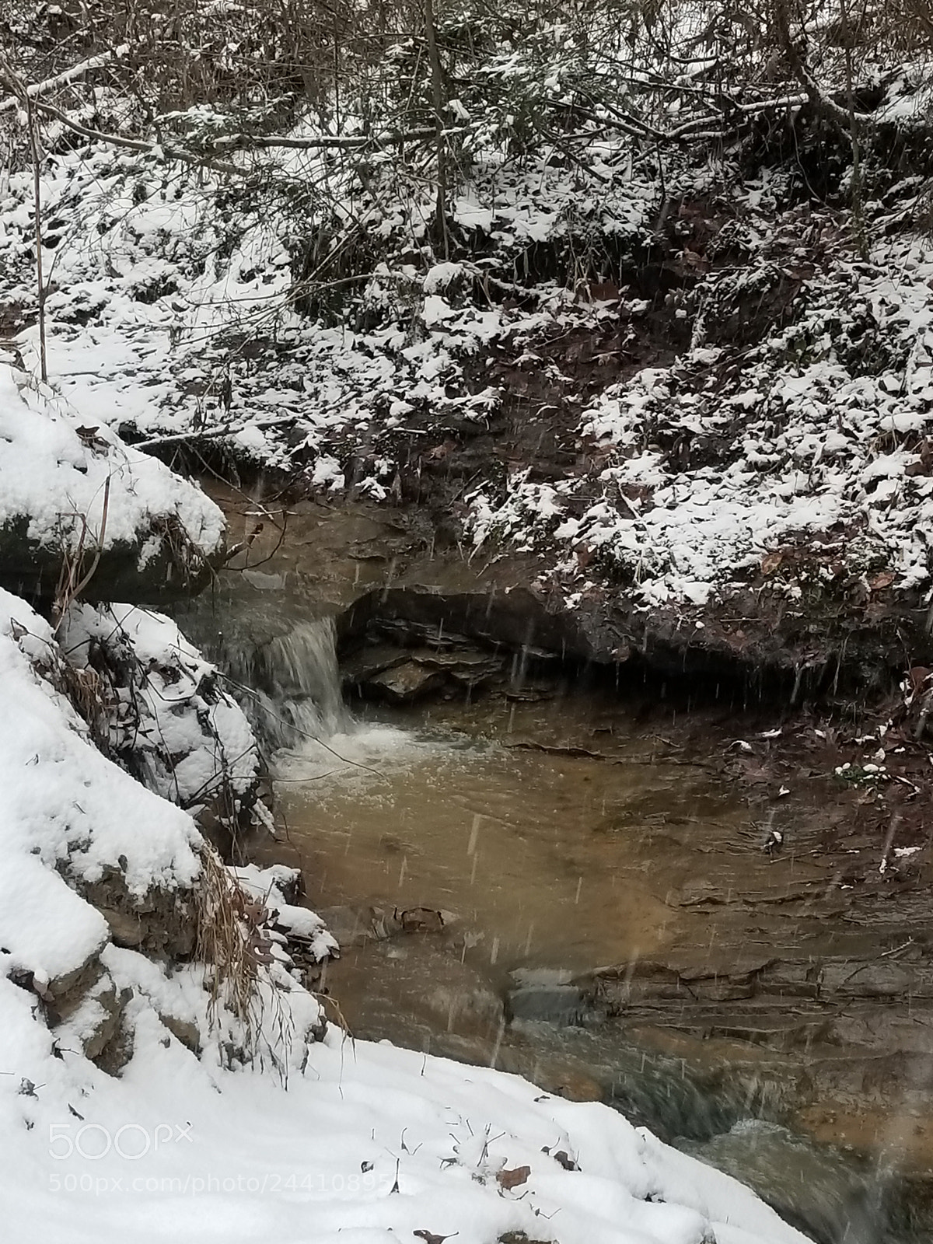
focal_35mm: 26
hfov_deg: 53.1
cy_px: 622
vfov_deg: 67.3
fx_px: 934
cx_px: 466
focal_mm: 4.25
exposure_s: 1/50
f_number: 1.7
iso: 64
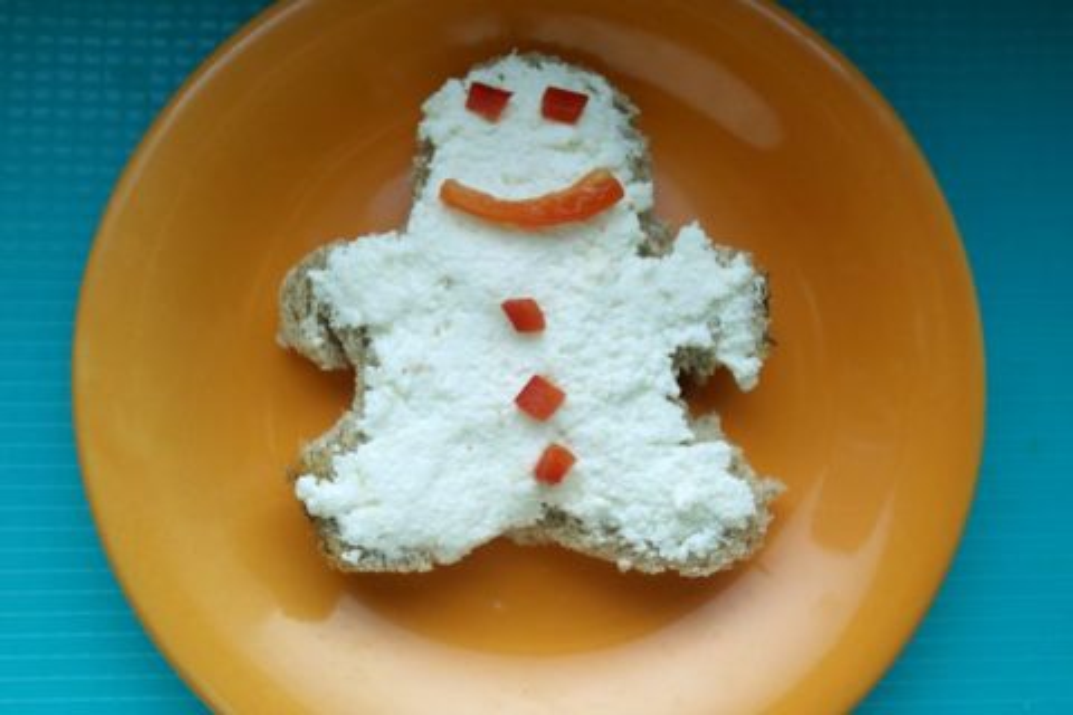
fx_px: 984
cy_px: 358
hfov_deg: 57.2
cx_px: 536
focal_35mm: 33
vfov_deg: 40.0
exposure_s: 1/80
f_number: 3.5
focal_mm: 22
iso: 400
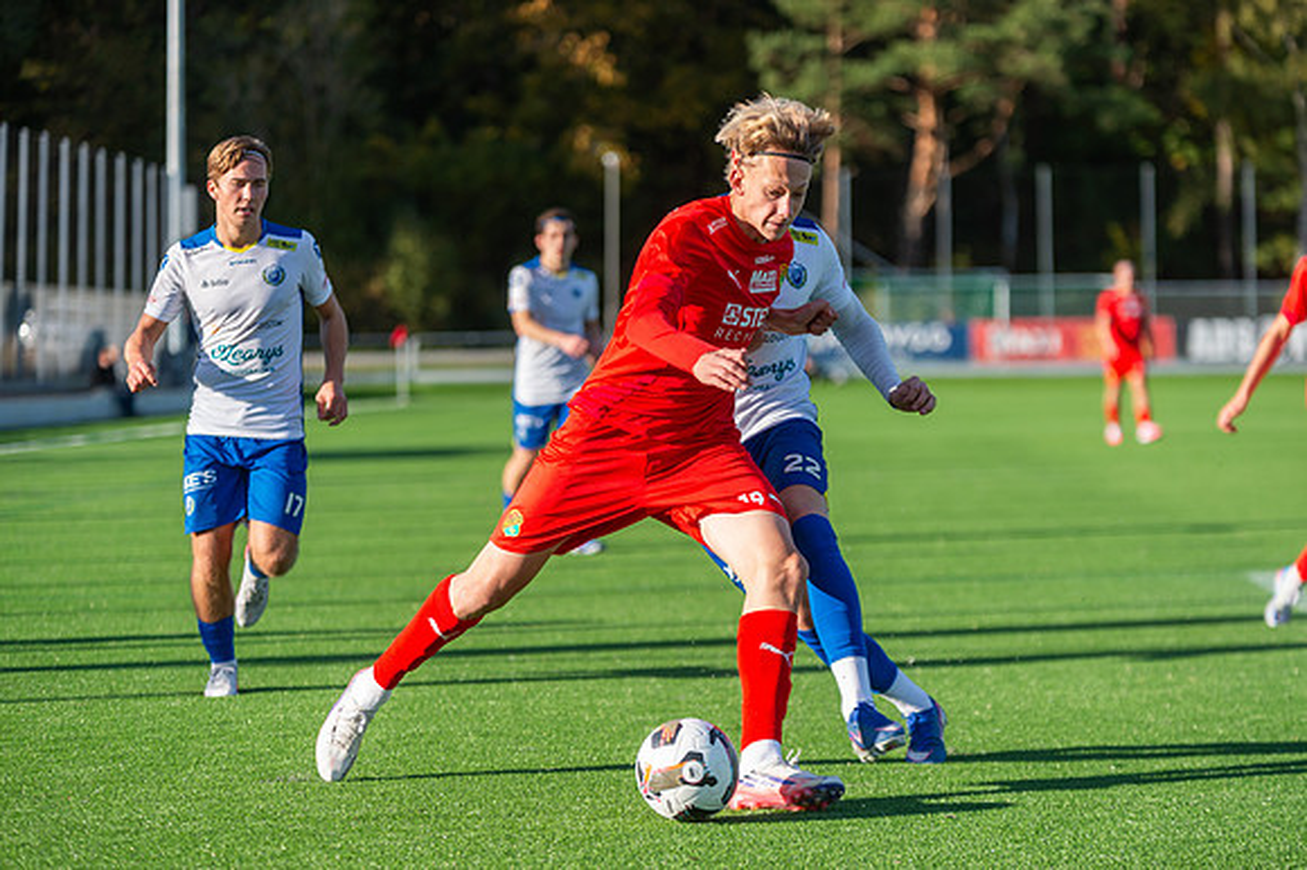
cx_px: 654
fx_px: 5080
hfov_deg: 14.7
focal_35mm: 140
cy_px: 435
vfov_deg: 9.8
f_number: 3.2
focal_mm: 140
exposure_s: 1/1600
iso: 180
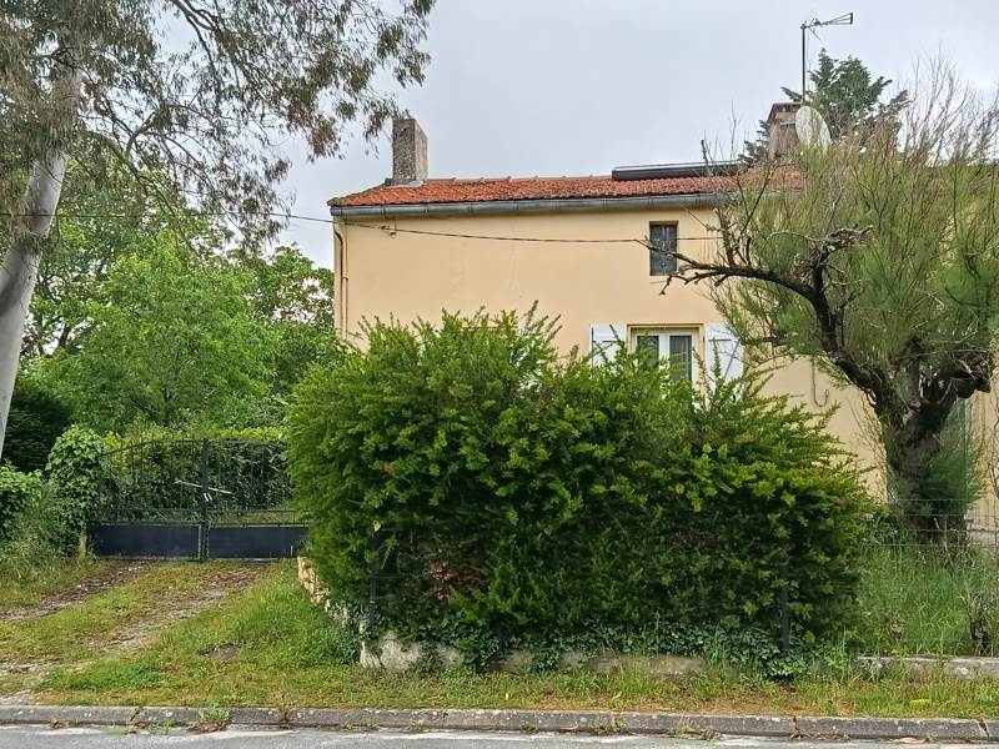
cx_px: 500
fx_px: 1039
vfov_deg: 39.7
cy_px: 374
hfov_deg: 51.4
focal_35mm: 36
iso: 55
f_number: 1.7
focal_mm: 5.24
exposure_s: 1/100
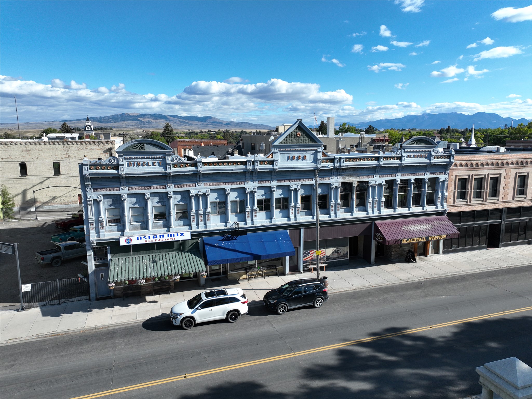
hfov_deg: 71.6
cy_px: 200
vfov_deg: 56.8
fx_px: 369
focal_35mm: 24
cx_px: 266
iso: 110
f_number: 2.8
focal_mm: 12.29
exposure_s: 1/1600
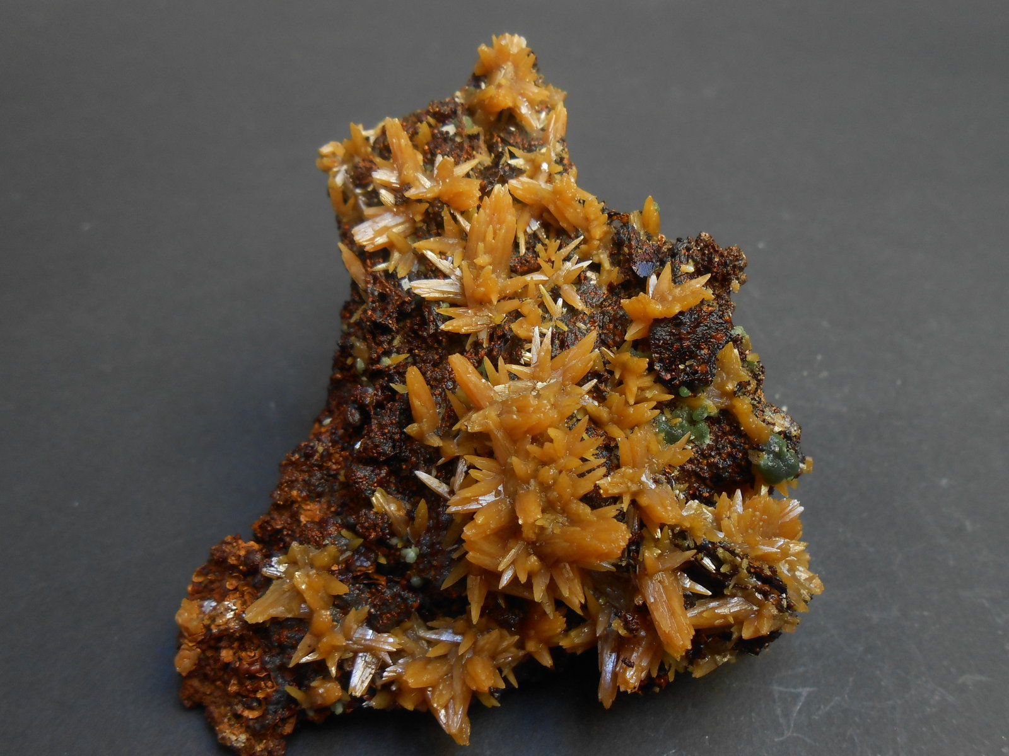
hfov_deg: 67.3
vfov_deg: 53.1
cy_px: 378
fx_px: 758
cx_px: 504
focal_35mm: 26
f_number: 3.5
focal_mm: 4.6
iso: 160
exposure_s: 1/30
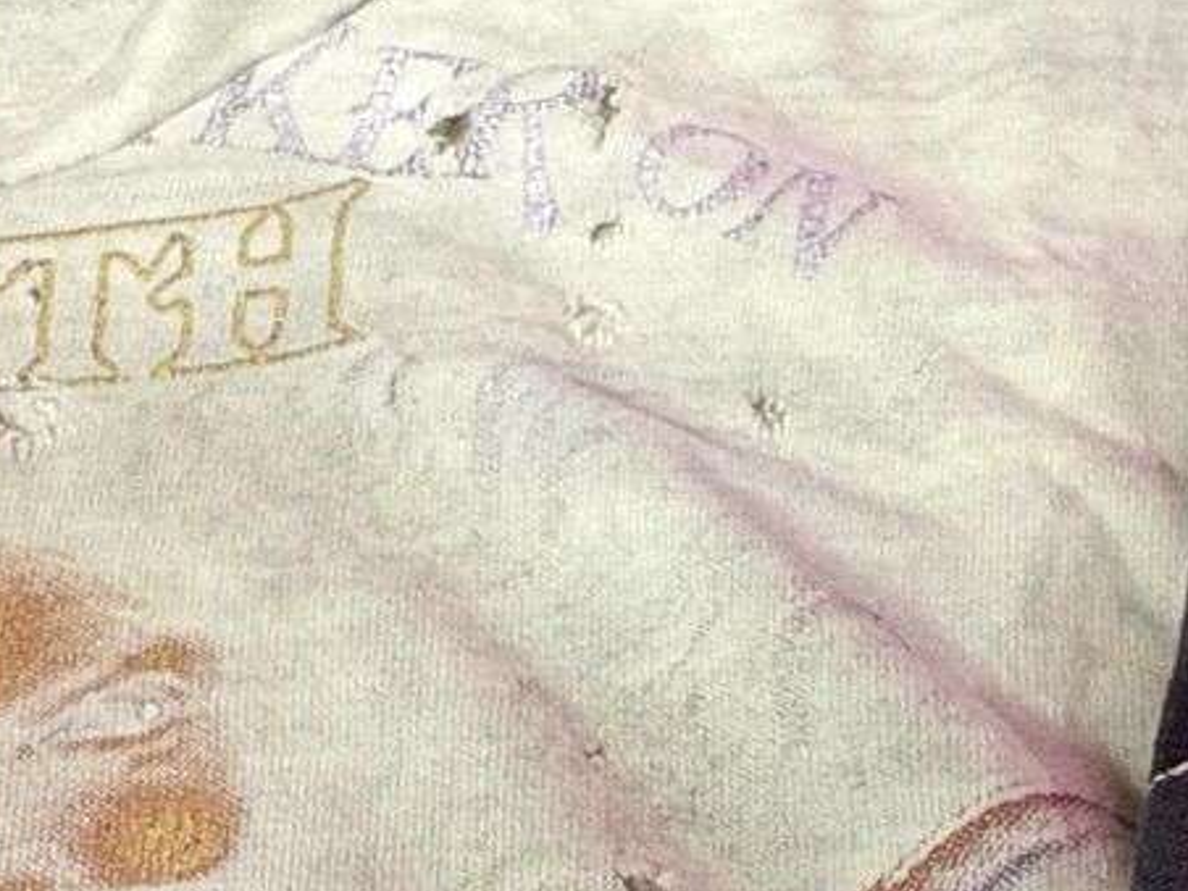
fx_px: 2128
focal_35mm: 62
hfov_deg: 31.0
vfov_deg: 21.9
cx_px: 415
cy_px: 1075
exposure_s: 1/60
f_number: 2.2
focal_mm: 2.22
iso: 500
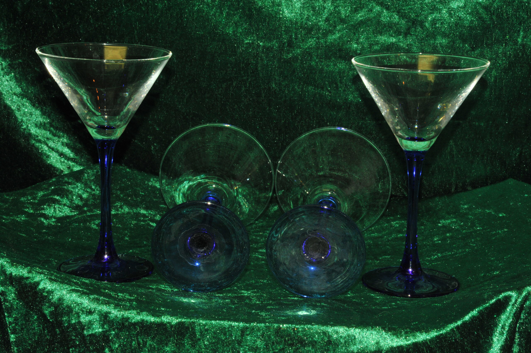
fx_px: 1444
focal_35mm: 98
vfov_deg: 13.9
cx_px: 266
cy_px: 176
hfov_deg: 20.8
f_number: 22
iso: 1800
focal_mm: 98
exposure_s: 1/60
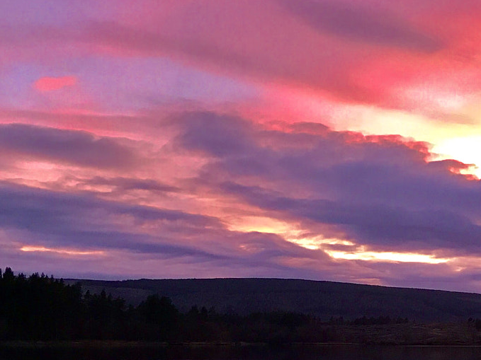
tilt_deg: -2.0
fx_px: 917
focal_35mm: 66
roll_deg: -0.4
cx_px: 402
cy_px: 372
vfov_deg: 21.4
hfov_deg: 28.6
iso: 40
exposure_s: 1/25
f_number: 1.8
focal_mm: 3.99
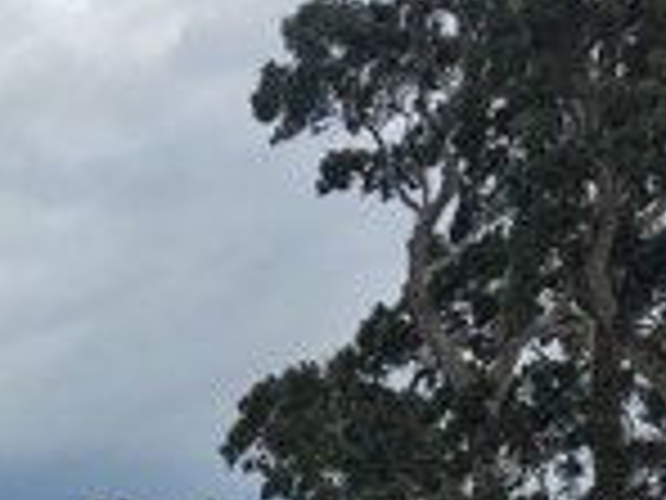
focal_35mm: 102
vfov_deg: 14.2
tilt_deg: +3.6
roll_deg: +2.2
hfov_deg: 18.3
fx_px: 1962
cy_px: 536
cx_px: -130
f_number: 2.2
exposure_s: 1/1364
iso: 32
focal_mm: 4.15
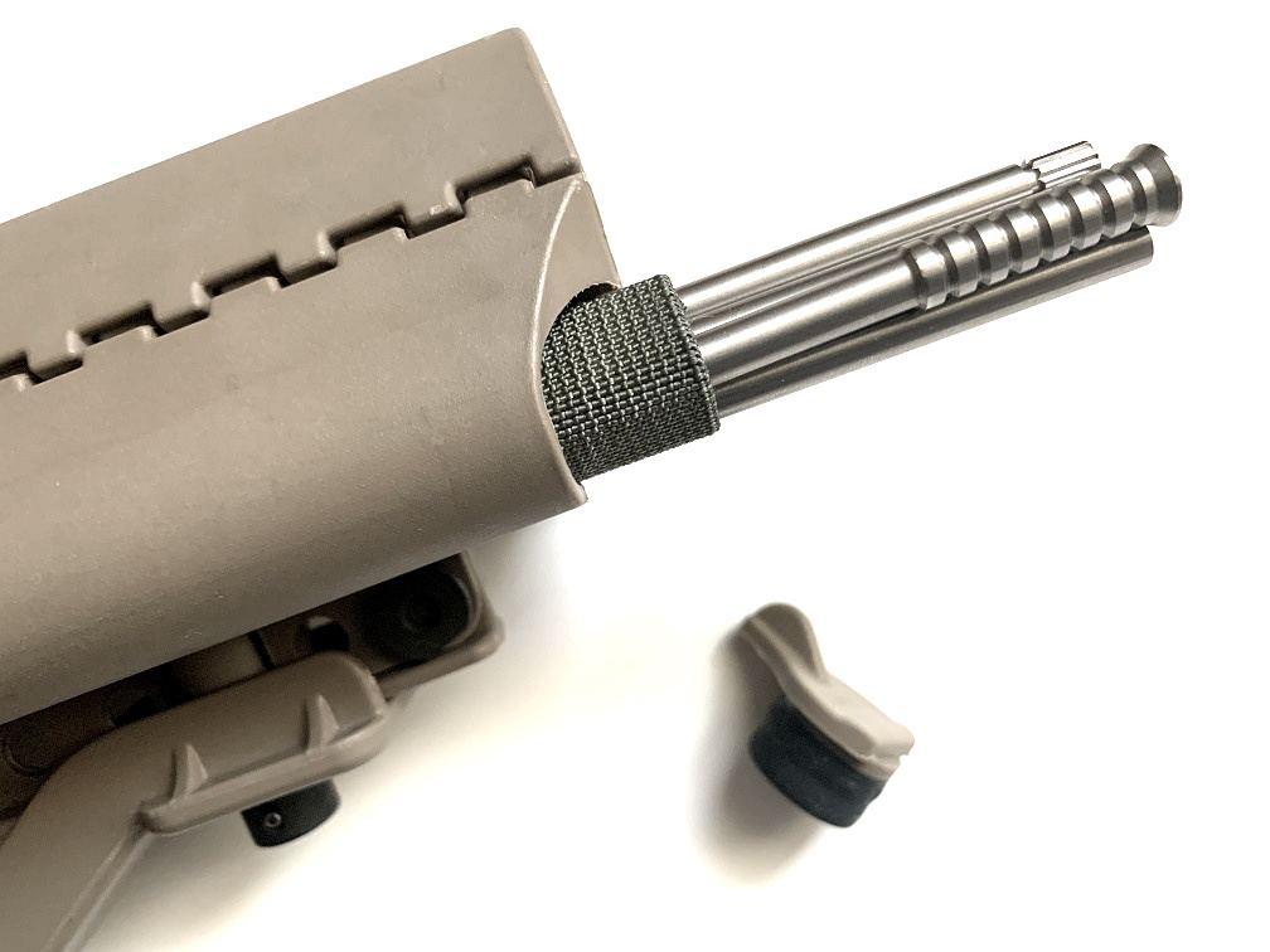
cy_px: 476
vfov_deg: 53.1
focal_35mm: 26
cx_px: 635
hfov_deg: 67.3
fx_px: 954
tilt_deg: -81.3
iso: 160
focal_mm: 4.25
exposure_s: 1/60
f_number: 1.8
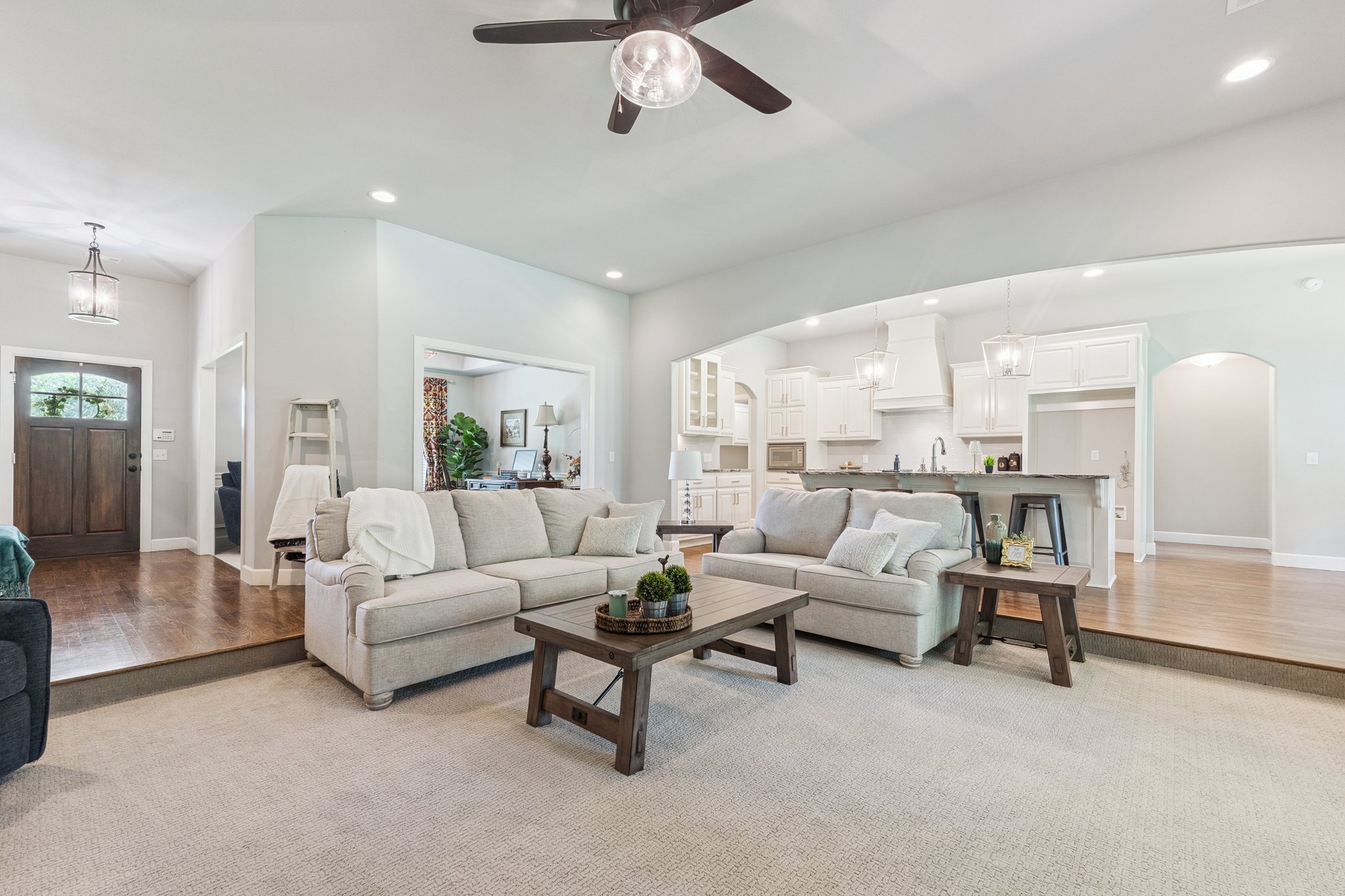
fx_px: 560
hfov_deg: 100.4
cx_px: 672
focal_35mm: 15
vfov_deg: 77.3
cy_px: 448
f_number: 6.3
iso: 200
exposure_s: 1/25
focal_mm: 10
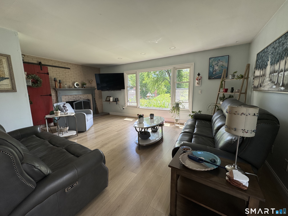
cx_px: 144
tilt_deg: -9.4
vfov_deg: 85.7
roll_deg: +1.2
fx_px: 116
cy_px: 108
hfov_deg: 102.1
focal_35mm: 14
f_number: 2.2
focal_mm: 2.22
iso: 40
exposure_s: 1/149
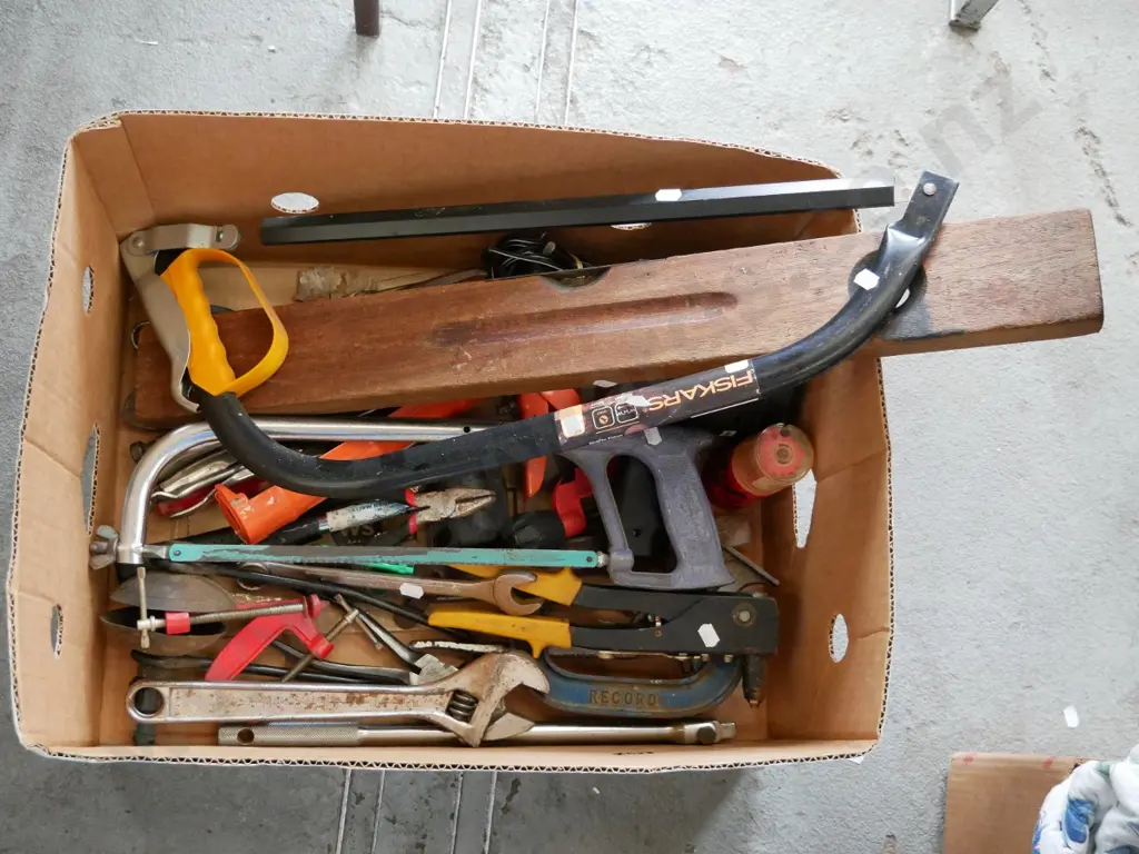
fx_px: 1316
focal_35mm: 40
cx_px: 570
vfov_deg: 36.0
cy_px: 427
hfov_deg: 46.8
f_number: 4.1
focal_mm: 20
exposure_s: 1/50
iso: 3200
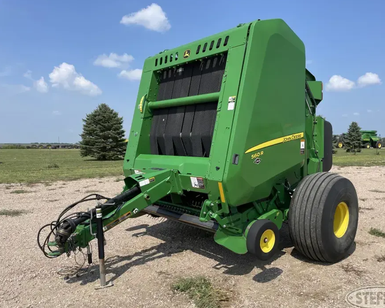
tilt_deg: -1.2
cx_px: 211
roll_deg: -0.1
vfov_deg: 51.5
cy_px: 157
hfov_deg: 62.1
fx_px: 319
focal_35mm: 28
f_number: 1.6
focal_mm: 4.2
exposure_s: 1/3401
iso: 32
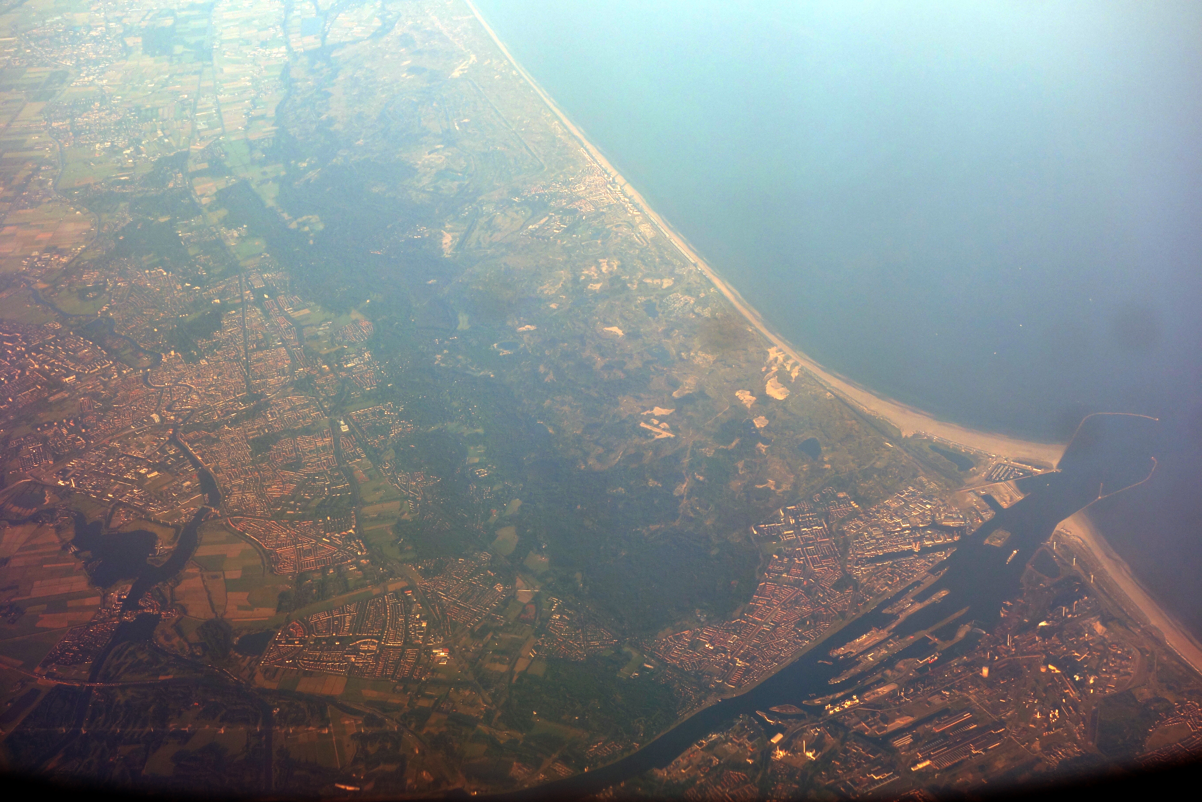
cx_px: 601
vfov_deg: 24.2
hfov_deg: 35.6
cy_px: 401
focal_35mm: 56
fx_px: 1870
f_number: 5.6
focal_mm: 20.64
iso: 125
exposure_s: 1/400
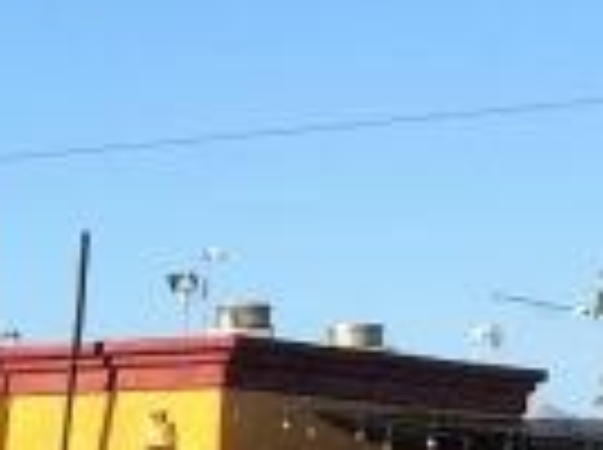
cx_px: -1048
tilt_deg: -7.1
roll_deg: +0.0
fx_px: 3860
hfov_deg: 8.0
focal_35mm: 222
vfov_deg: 6.4
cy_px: 1040
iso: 32
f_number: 2.2
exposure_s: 1/1199
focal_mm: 4.15
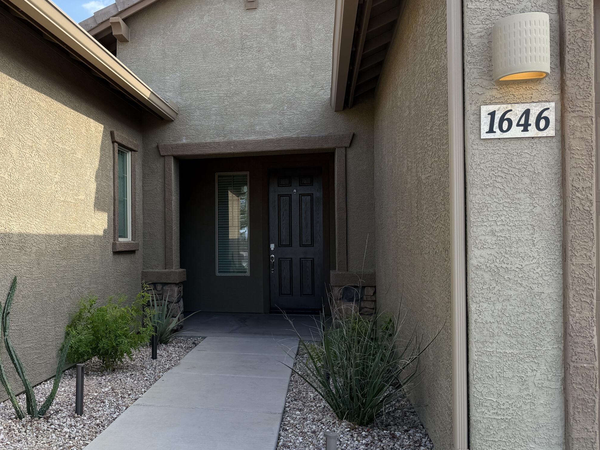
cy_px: 232
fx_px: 624
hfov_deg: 49.7
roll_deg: +0.5
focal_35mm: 36
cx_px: 165
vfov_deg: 39.7
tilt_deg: +0.6
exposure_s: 1/1385
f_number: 1.78
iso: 100
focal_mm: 6.76
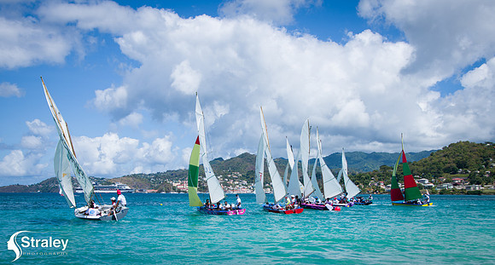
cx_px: 220
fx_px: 656
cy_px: 183
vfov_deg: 22.8
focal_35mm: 51
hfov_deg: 41.3
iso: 64
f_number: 8
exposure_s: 1/320
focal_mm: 42
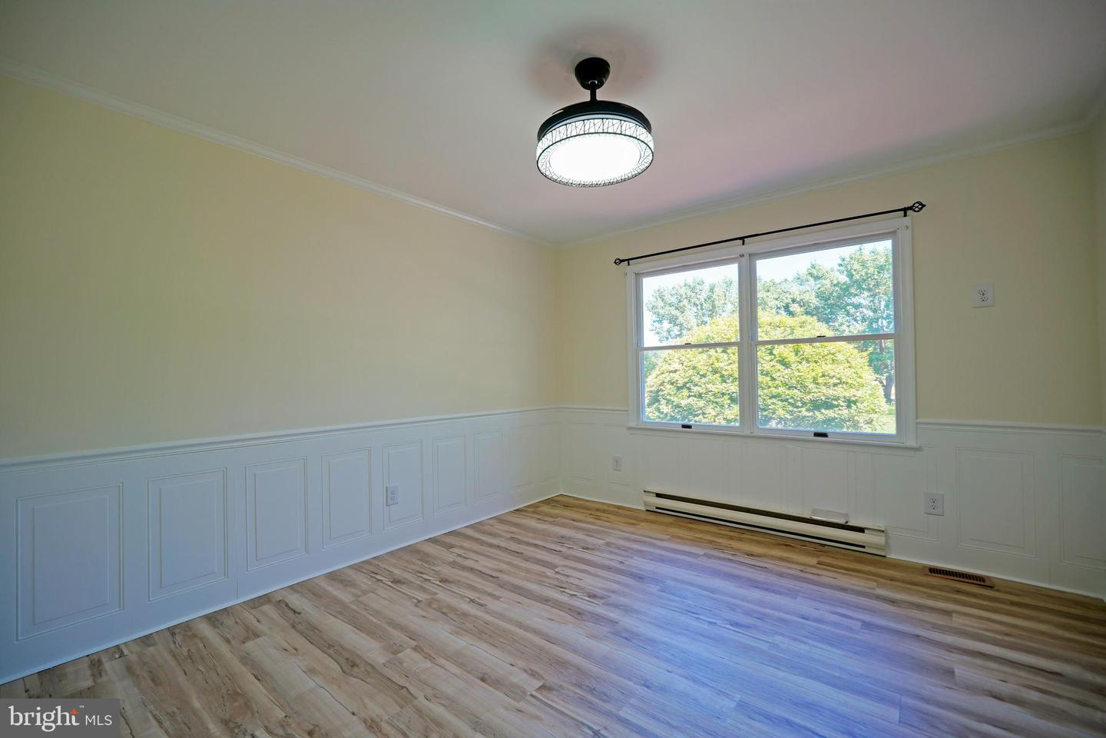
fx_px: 461
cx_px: 553
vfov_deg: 77.3
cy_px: 369
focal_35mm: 15
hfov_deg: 100.4
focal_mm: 10
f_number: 3.5
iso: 100
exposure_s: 1/50
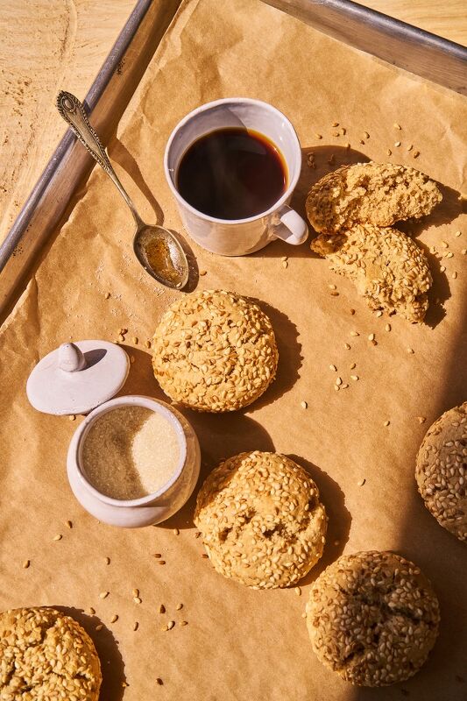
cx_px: 234
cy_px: 350
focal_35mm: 50
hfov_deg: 27.0
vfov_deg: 39.6
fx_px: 973
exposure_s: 1/320
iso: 320
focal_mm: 50
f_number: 10
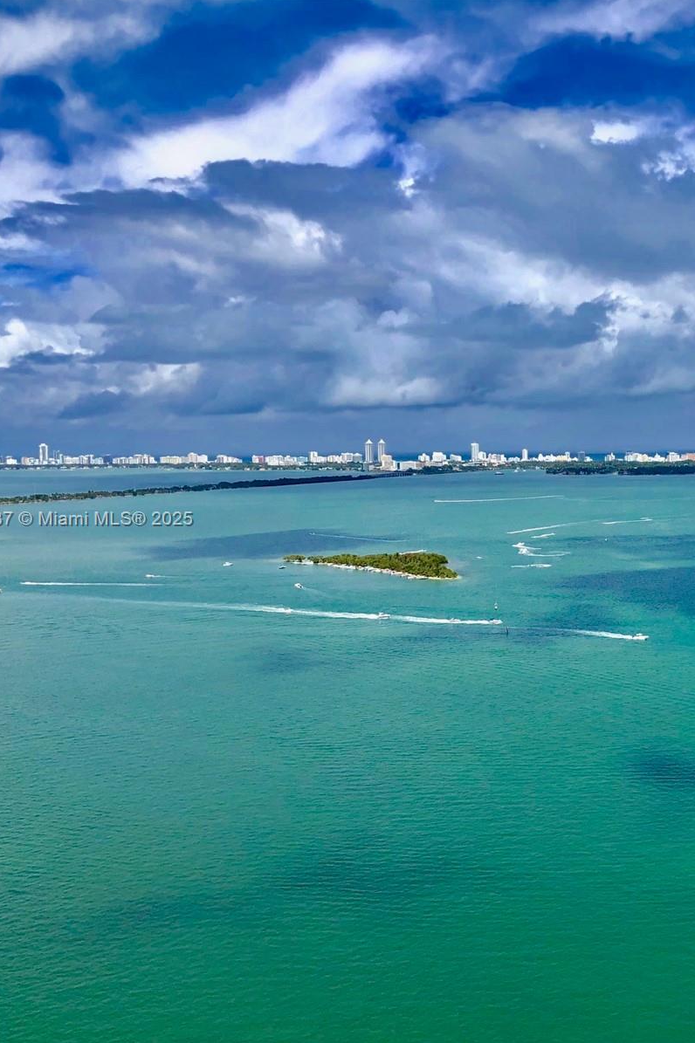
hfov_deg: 32.6
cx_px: 612
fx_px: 1130
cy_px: 520
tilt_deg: -3.2
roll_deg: +0.6
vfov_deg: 49.6
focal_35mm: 39
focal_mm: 4
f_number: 1.8
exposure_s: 1/3436
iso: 20
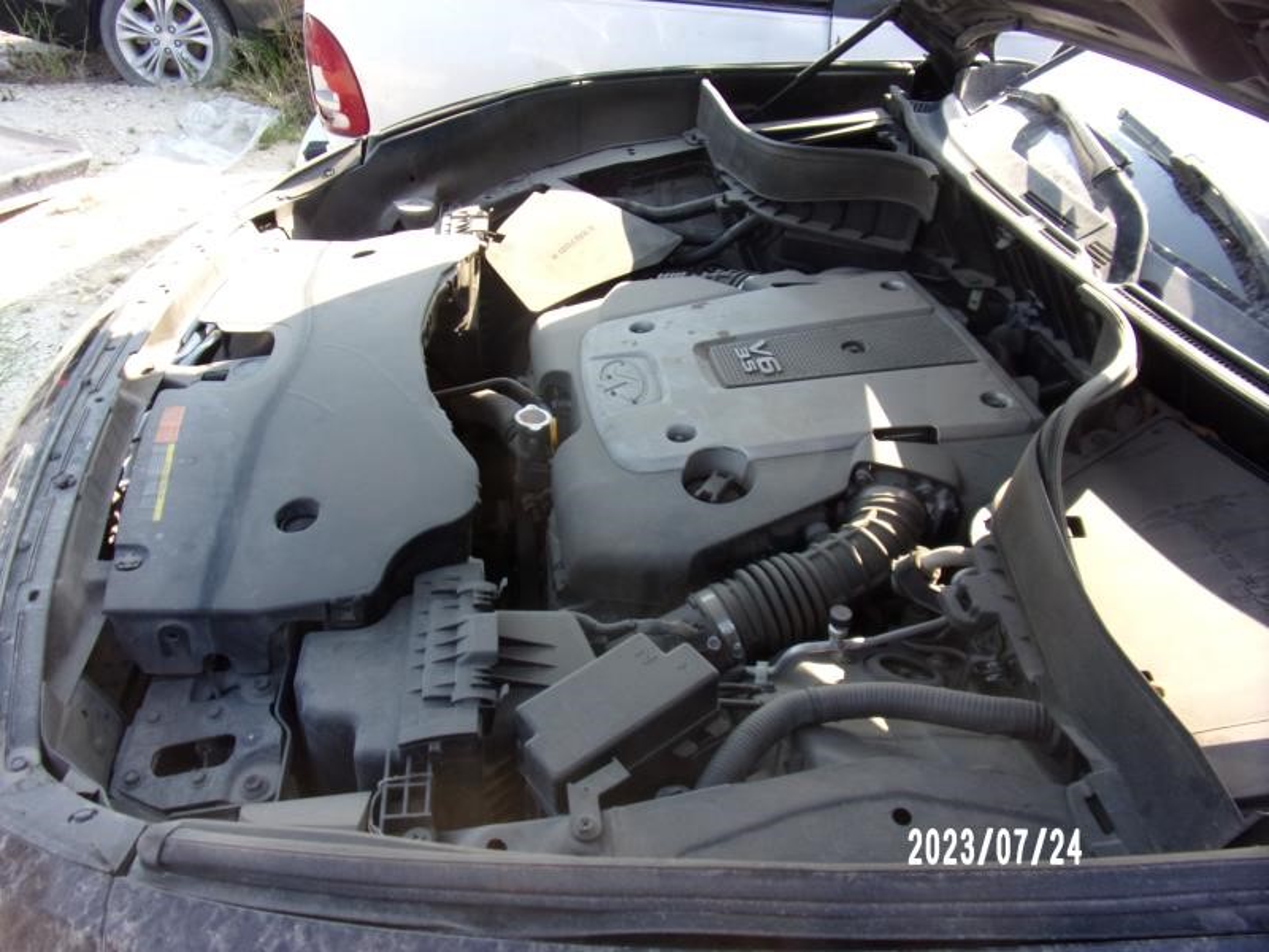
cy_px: 476
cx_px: 634
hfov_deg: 71.6
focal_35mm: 24
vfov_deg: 56.8
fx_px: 880
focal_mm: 4.3
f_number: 3.3
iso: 80
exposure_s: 1/170
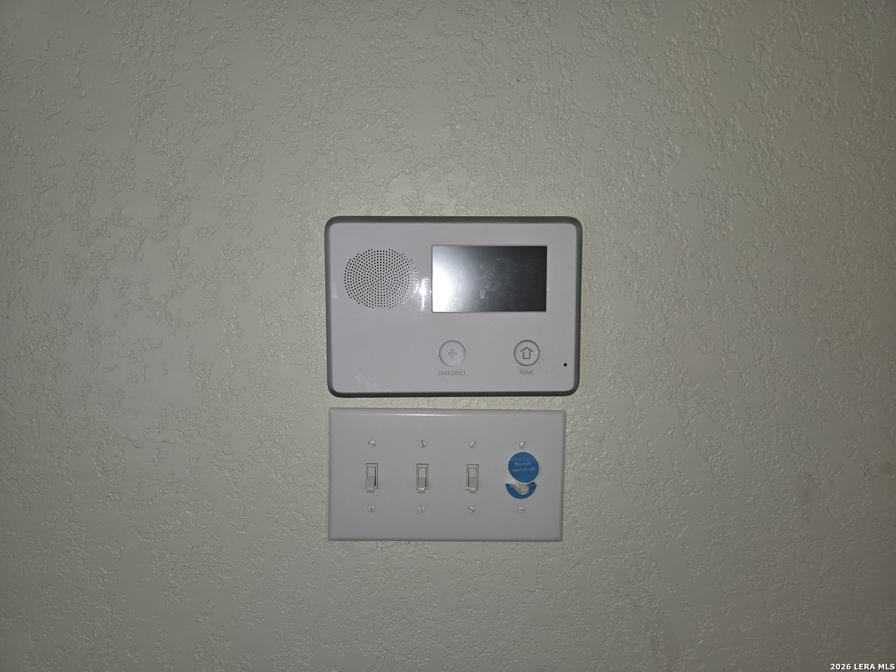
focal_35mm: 23
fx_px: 595
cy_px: 336
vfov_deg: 58.9
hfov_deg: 73.9
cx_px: 448
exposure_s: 1/24
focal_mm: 5.4
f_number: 1.8
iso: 125
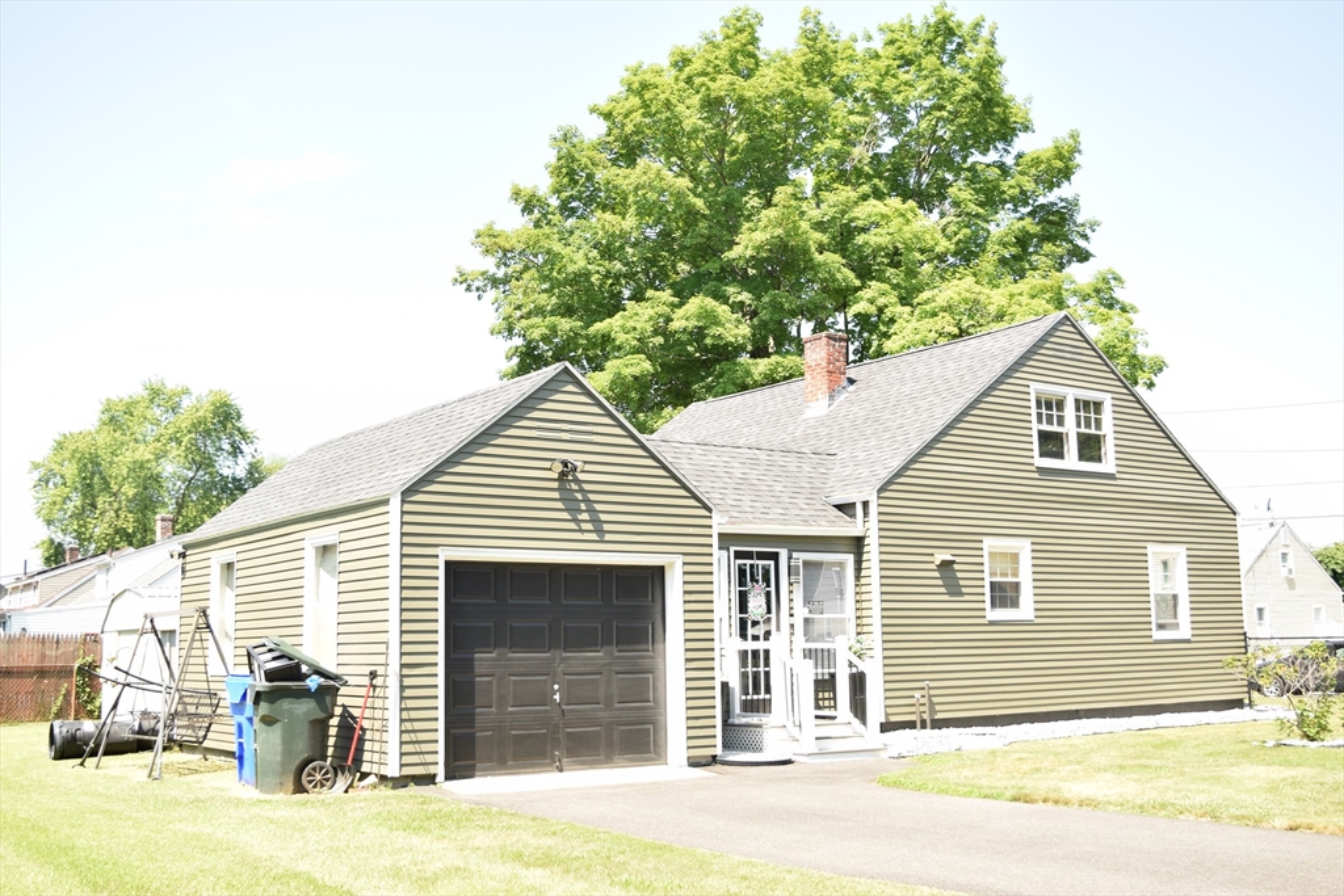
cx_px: 672
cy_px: 448
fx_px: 1456
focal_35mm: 39
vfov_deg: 34.2
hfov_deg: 49.5
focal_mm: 26
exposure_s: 1/125
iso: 100
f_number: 6.3
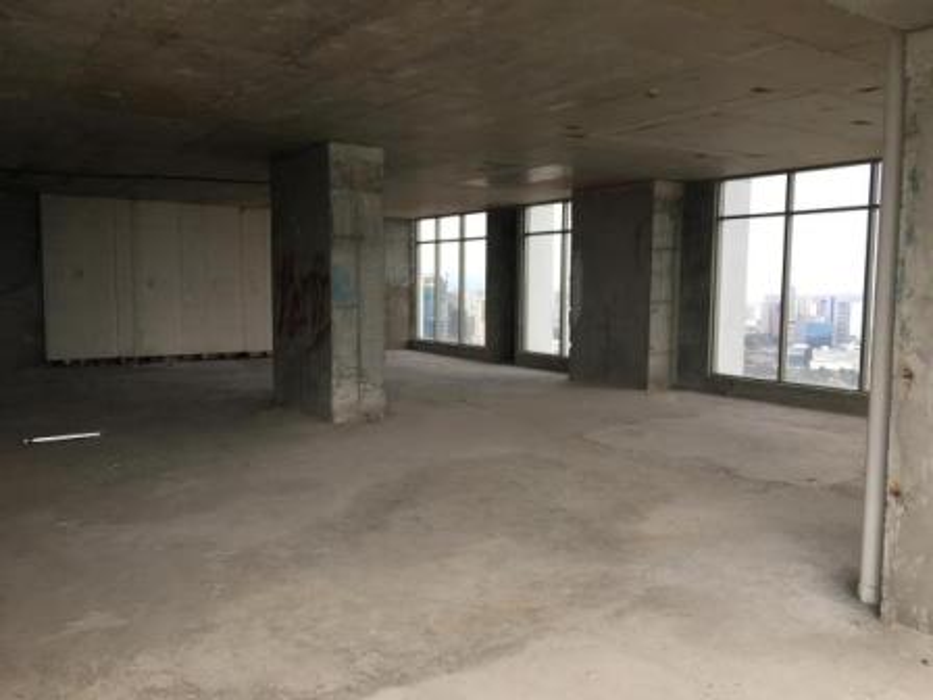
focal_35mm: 29
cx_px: 466
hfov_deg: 61.7
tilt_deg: -3.7
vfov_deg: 48.2
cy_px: 350
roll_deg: -1.1
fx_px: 782
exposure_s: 1/60
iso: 25
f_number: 2.2
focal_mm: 4.15
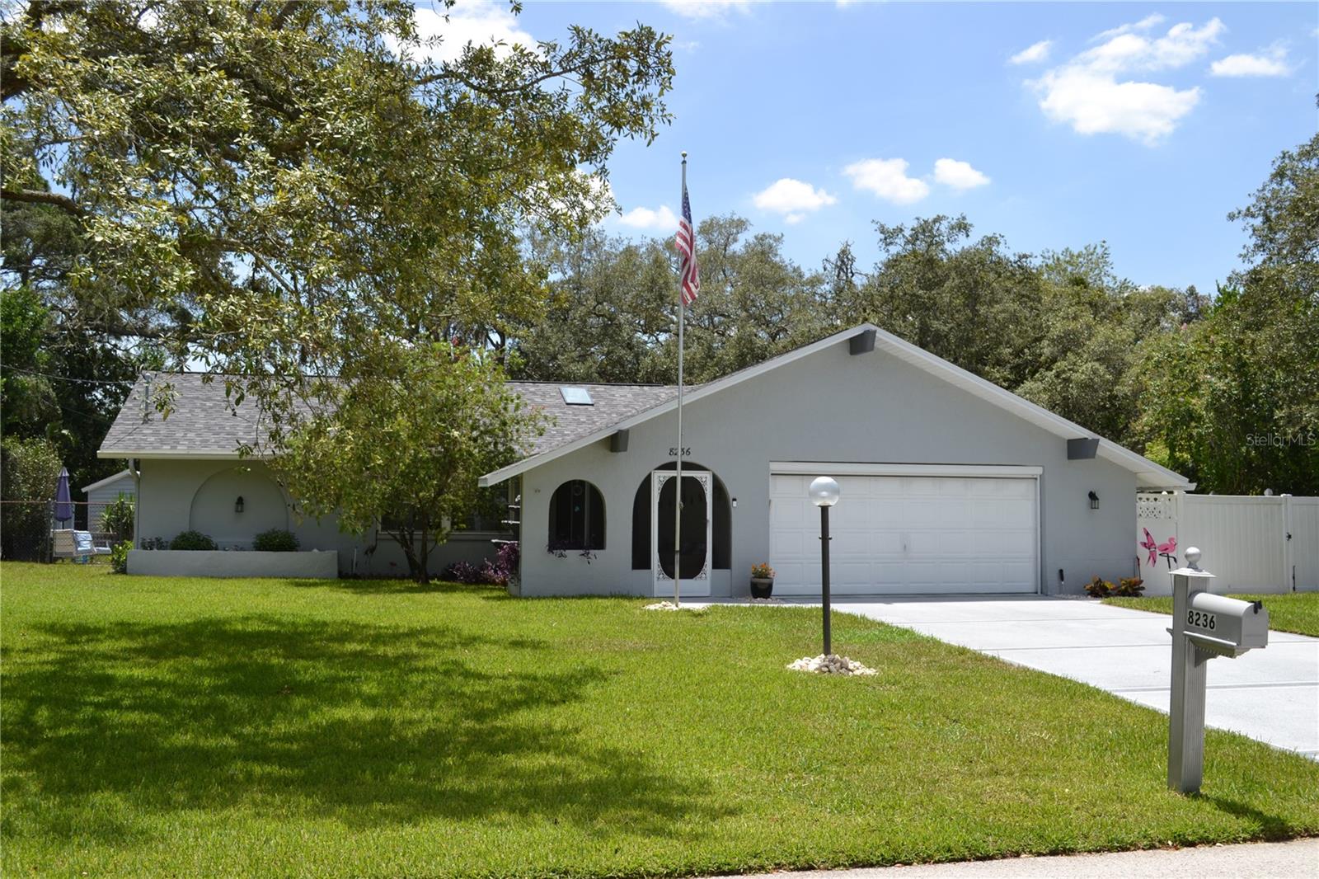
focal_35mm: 36
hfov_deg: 53.1
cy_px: 440
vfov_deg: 36.9
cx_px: 660
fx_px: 1319
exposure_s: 1/200
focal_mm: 24
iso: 100
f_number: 7.1
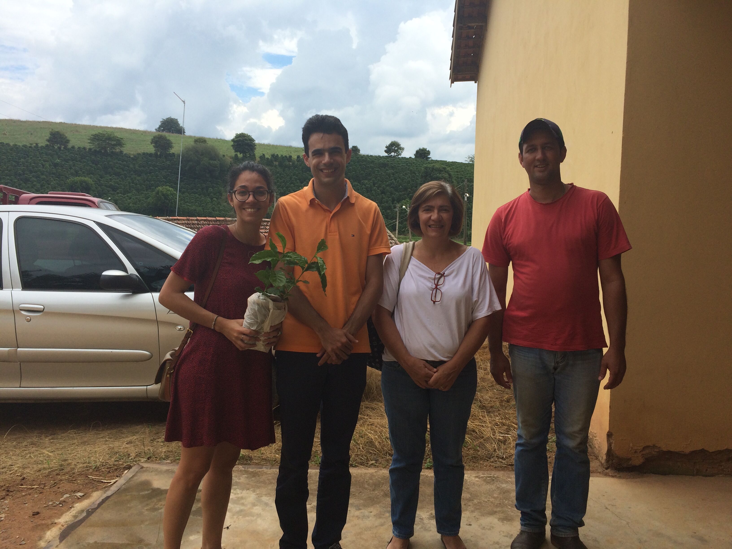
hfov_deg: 61.7
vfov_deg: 48.2
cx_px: 366
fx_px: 613
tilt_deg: -6.0
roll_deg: -0.2
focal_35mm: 29
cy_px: 274
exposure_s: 1/2160
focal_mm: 4.15
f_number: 2.2
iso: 32
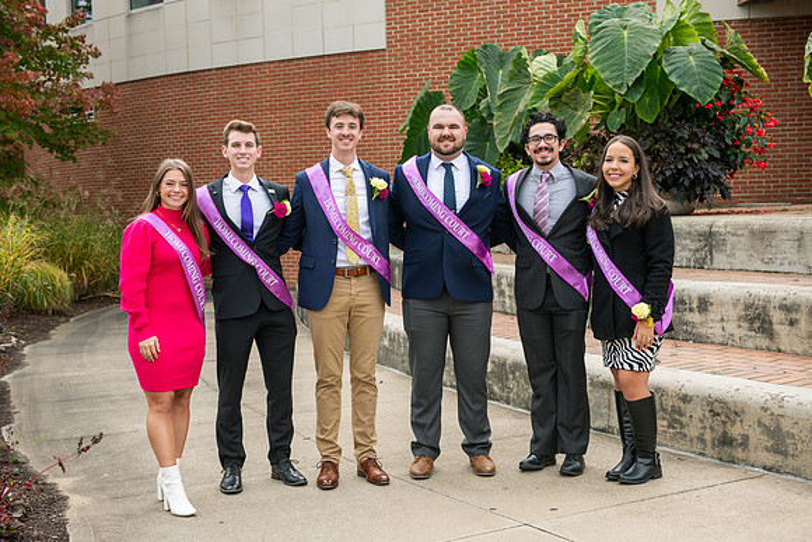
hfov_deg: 38.2
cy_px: 271
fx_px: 1173
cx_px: 406
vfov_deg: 26.0
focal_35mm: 52
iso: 125
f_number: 4.5
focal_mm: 52
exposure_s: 1/320
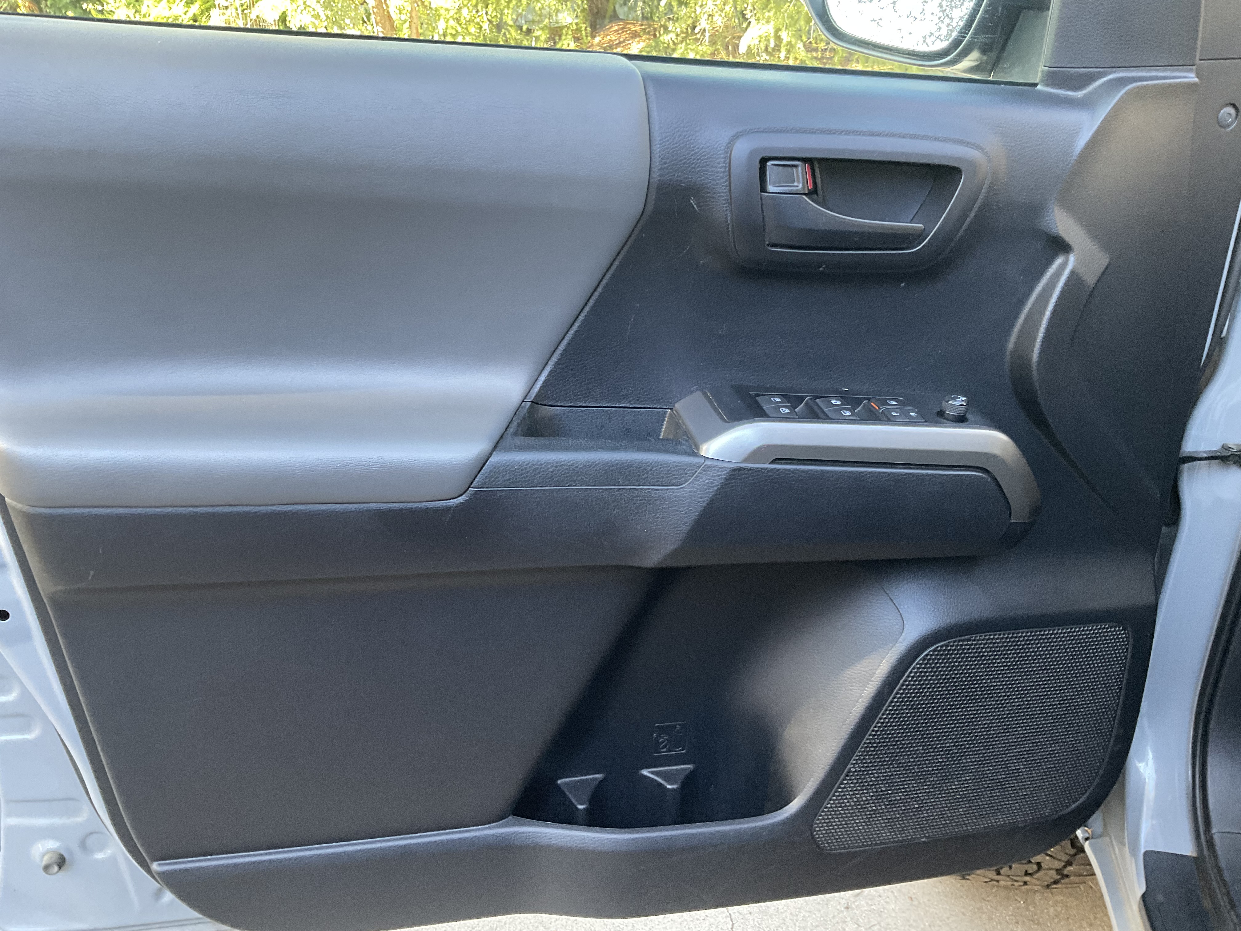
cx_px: 620
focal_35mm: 29
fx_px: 1040
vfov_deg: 48.2
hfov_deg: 61.7
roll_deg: -2.7
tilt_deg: -23.5
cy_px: 466
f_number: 1.8
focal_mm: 3
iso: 125
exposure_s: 1/60
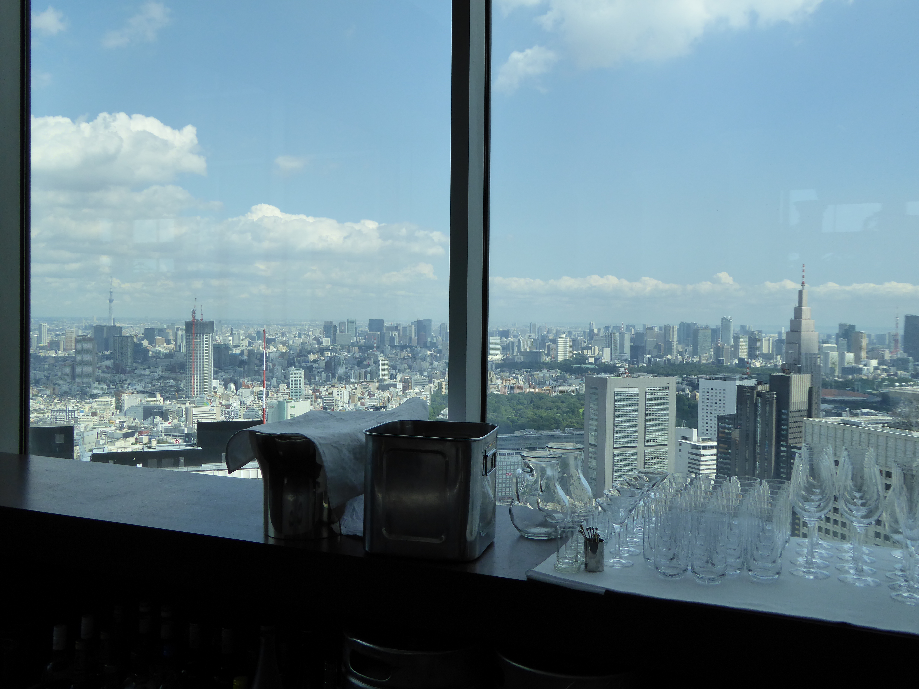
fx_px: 903
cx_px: 460
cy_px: 344
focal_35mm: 34
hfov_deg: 54.0
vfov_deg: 41.8
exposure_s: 1/800
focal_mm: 5.8
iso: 160
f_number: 3.6
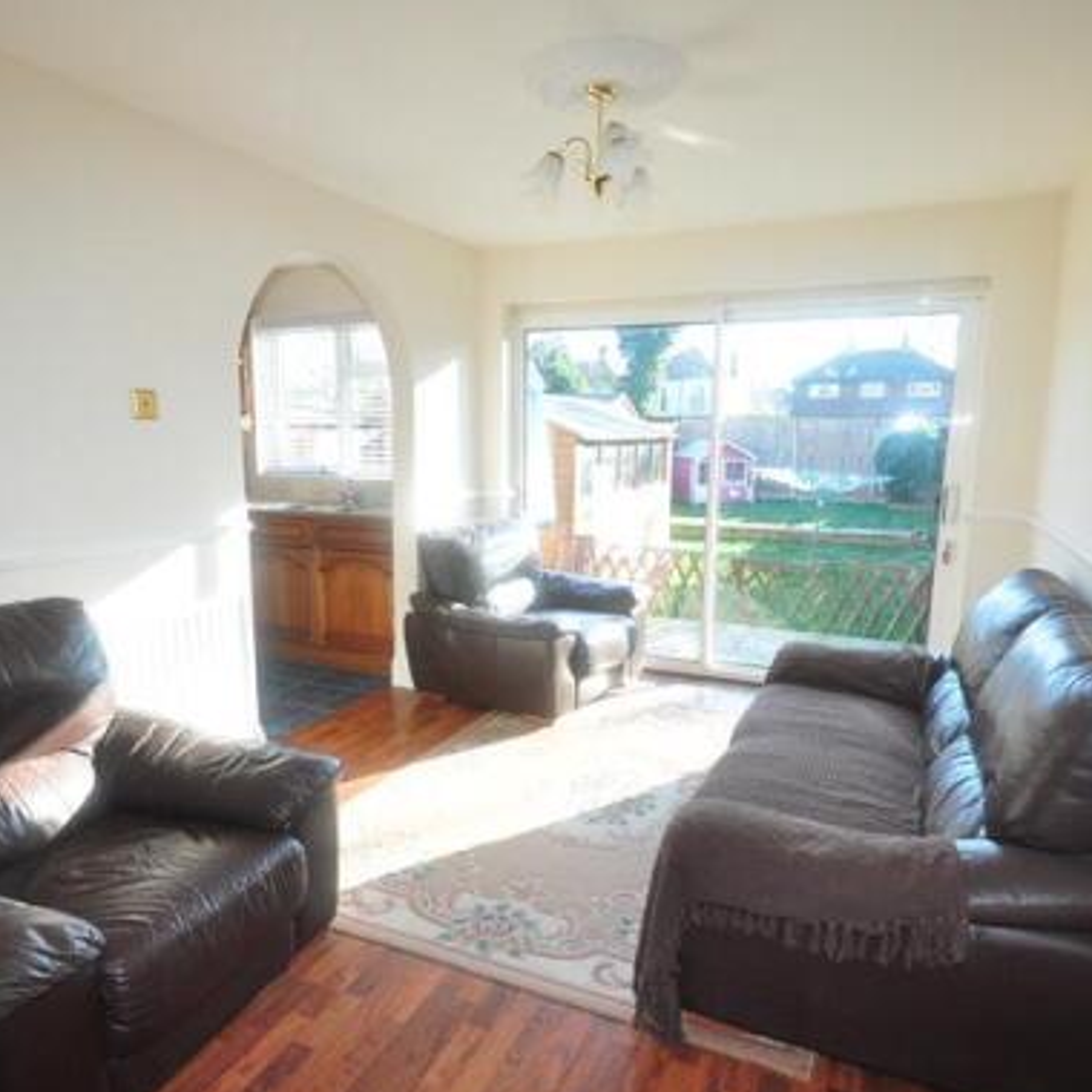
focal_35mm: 22
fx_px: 785
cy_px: 556
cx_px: 520
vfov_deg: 69.6
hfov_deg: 69.6
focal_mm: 10
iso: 1250
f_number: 7.1
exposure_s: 1/200
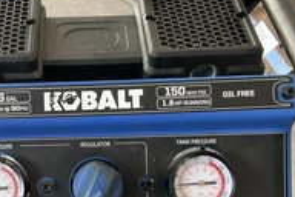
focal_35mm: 63
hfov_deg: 31.4
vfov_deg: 21.3
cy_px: 159
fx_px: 516
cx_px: 81
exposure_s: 1/60
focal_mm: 3
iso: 100
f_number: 1.8
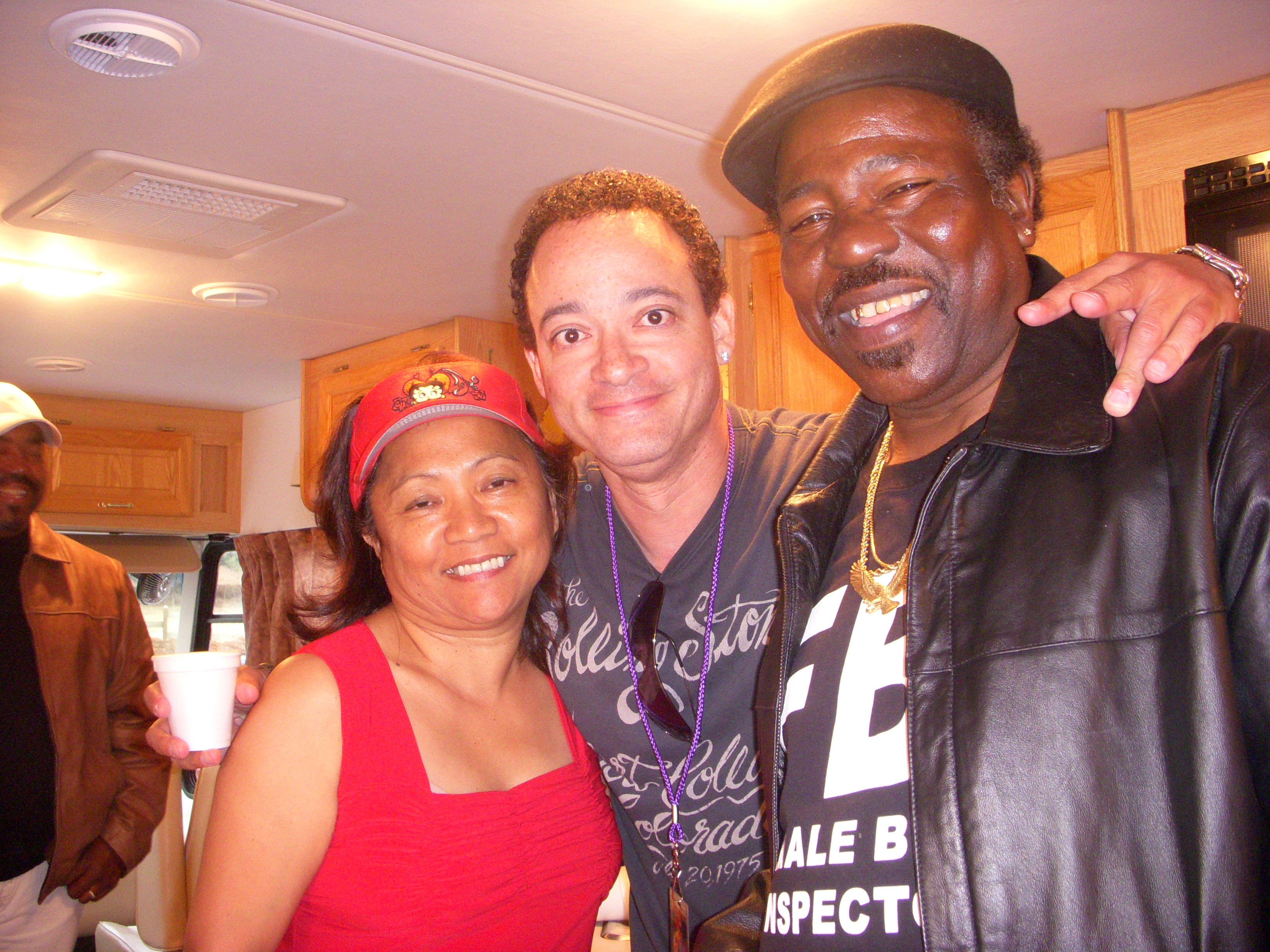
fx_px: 1394
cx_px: 635
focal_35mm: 38
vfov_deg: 37.7
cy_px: 476
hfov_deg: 49.0
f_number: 3.3
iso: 400
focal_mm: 6.3
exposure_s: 1/8
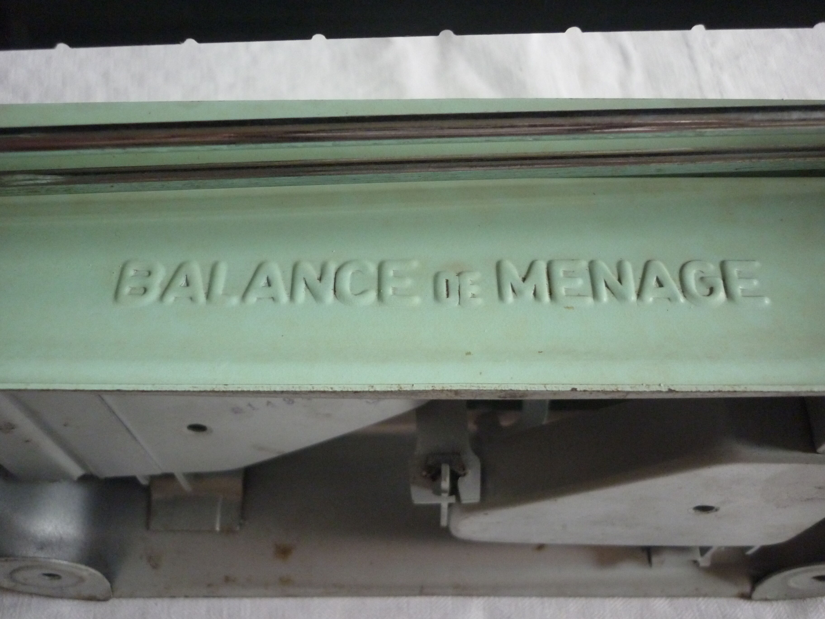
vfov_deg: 42.9
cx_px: 412
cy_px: 310
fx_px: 786
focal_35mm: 33
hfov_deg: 55.4
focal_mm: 5.5
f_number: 2.8
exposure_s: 1/30
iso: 400
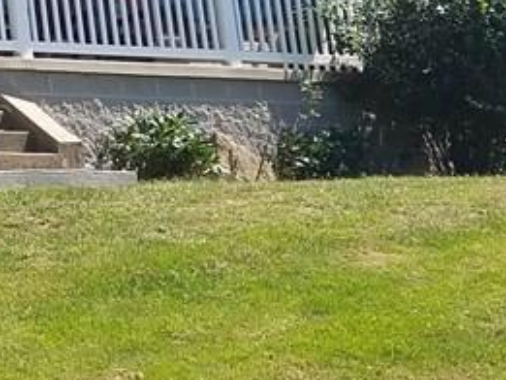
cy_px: -165
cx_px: -275
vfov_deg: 13.8
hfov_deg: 17.2
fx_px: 1492
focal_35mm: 102
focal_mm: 4.2
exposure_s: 1/1448
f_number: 1.7
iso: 50
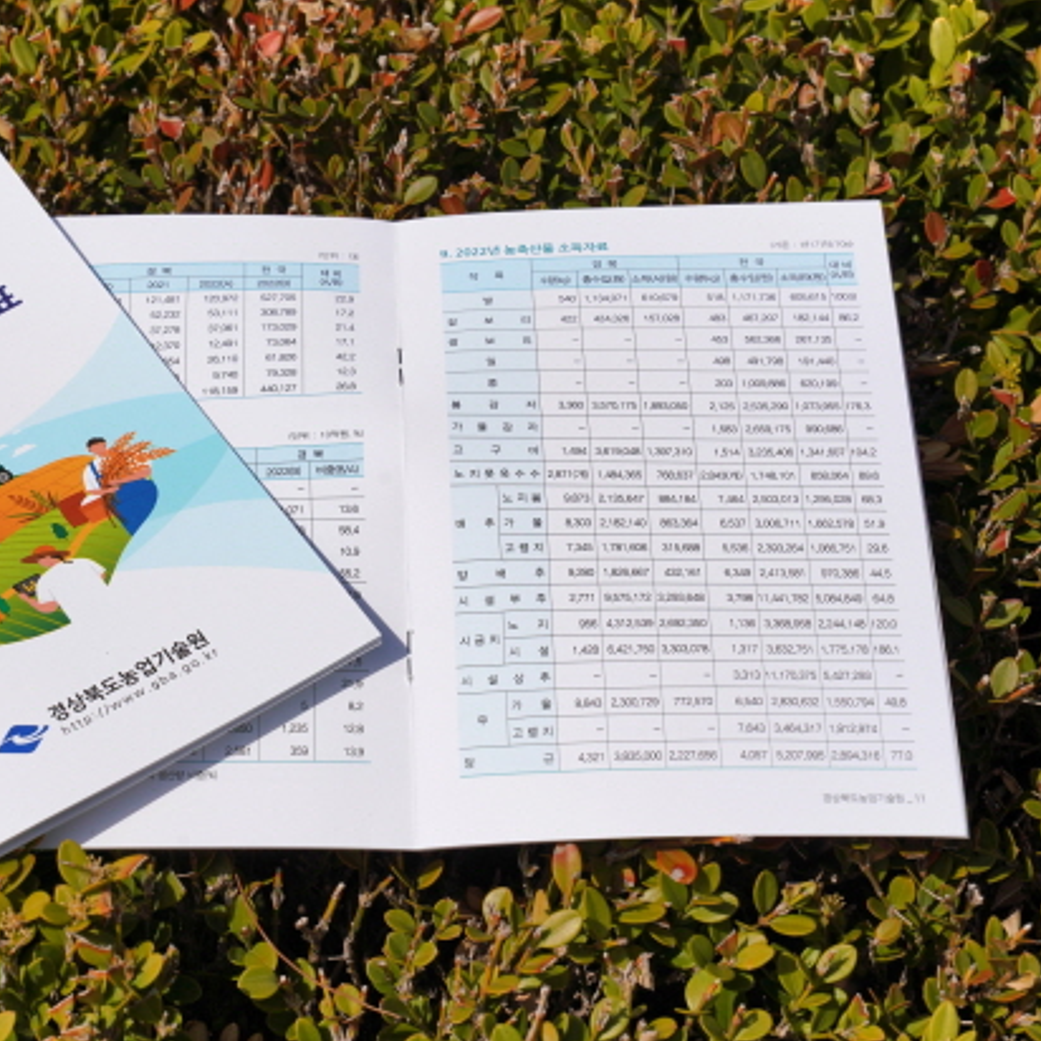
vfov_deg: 17.2
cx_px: 308
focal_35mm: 101
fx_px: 3436
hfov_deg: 17.2
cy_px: 509
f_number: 11
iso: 100
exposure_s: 1/640
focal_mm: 70
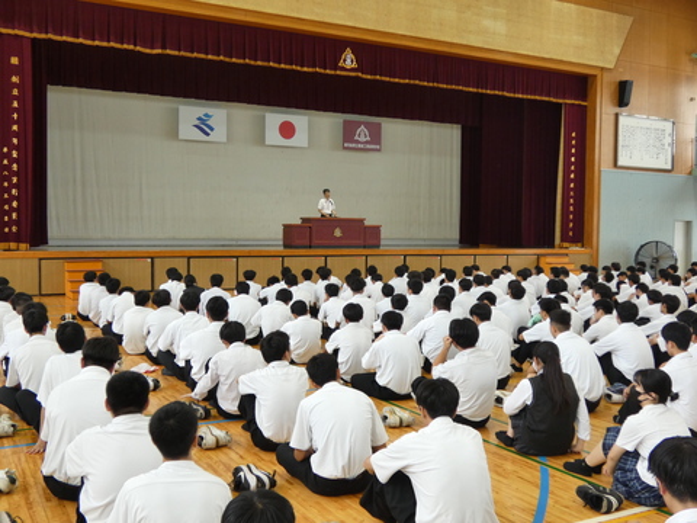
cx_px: 348
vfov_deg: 39.7
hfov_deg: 51.4
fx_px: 725
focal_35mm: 36
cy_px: 262
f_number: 3.5
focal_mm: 6.5
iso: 250
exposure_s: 1/80
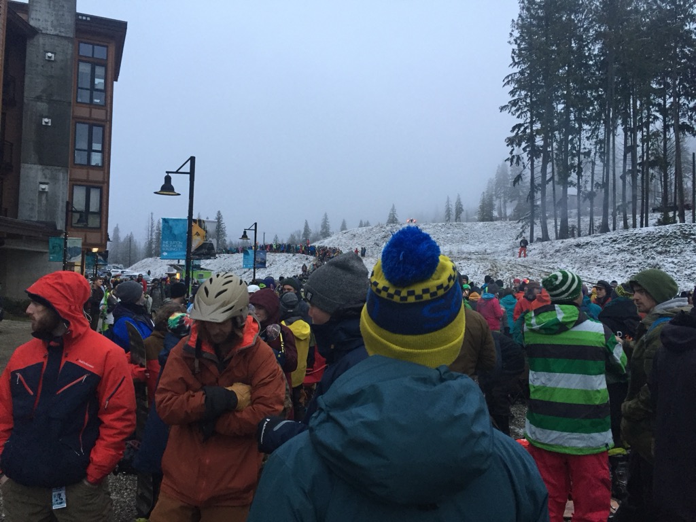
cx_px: 348
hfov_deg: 61.7
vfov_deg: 48.2
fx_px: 583
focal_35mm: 29
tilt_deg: +2.4
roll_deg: -1.1
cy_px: 261
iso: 125
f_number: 2.2
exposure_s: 1/30
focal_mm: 4.15
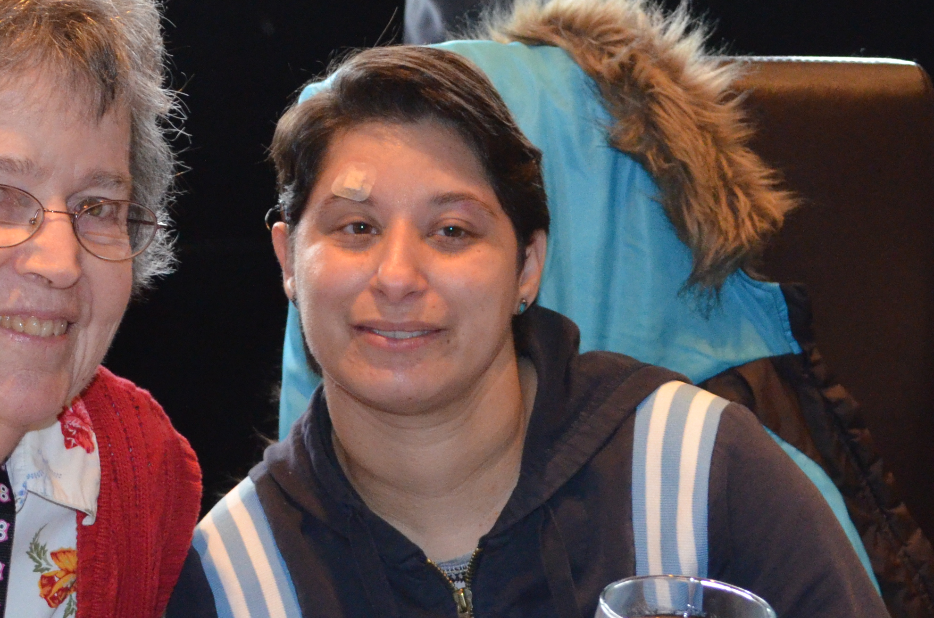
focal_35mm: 112
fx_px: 2899
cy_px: 319
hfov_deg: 18.3
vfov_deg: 12.2
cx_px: 345
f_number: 4.5
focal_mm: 30
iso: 2500
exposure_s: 1/60
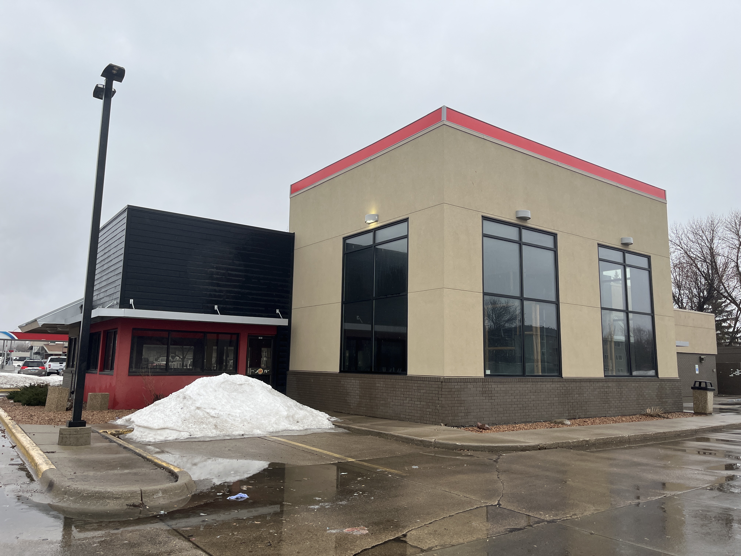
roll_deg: -0.2
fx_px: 557
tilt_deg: +8.9
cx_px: 370
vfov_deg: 53.1
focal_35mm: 26
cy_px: 278
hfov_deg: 67.3
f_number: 1.6
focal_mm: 5.1
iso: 50
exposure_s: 1/618
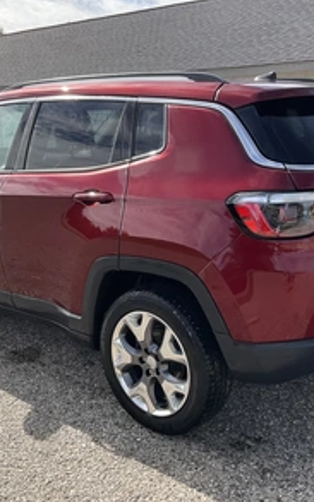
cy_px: 255
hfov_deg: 30.5
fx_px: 575
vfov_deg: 47.2
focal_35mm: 42
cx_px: 187
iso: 25
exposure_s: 1/781
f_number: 1.8
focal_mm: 3
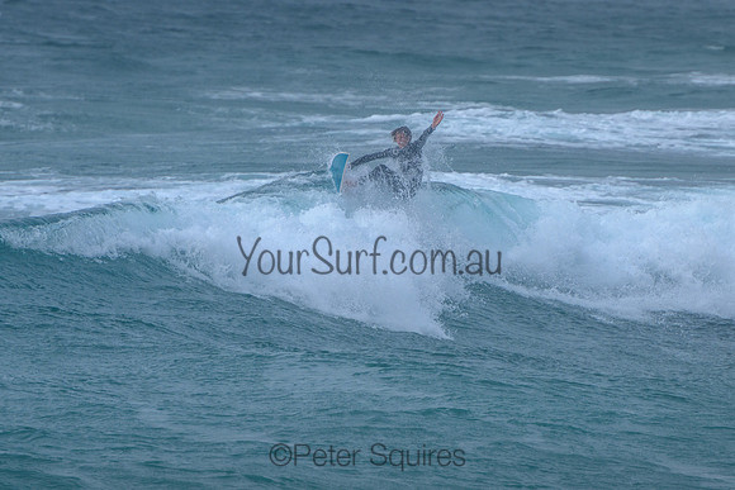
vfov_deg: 2.5
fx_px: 11238
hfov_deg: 3.7
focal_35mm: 550
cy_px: 245
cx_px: 368
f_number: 8
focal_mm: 400
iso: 500
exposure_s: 1/2000
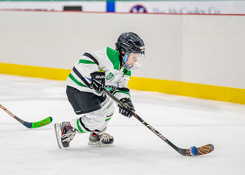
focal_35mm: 172
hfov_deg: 11.7
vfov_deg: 8.4
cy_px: 82
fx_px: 1196
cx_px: 81
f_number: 2.8
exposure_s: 1/1250
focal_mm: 131
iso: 1000
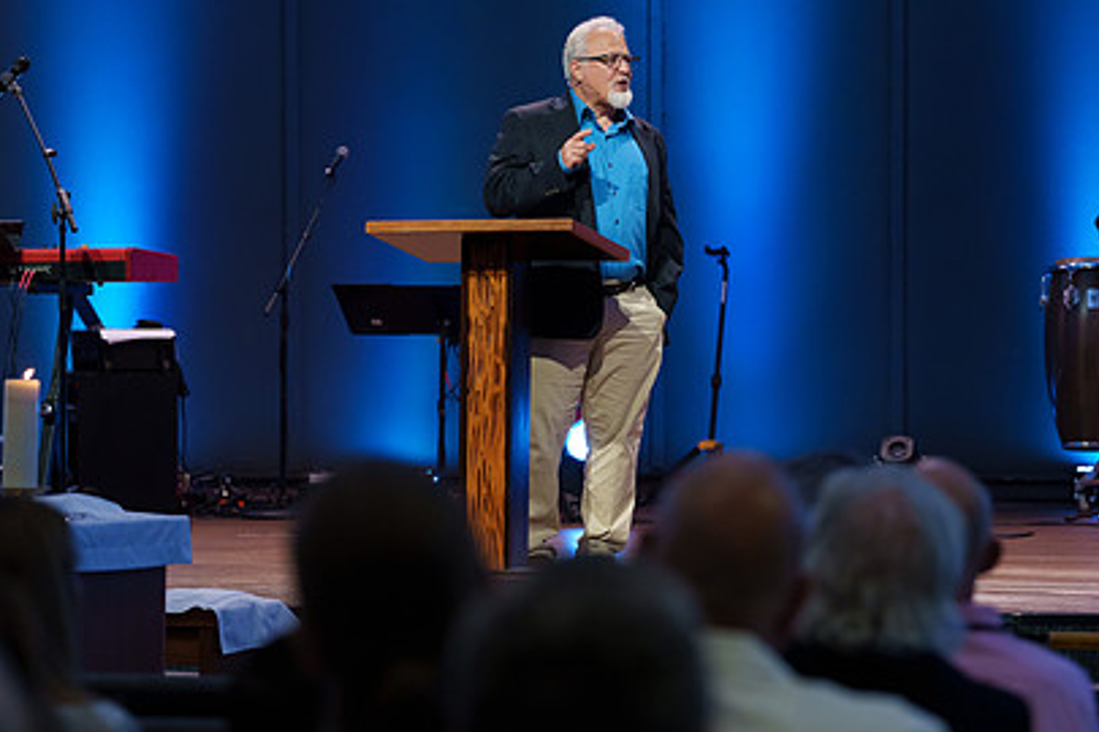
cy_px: 408
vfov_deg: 7.6
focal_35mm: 180
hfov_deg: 11.4
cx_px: 502
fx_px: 5495
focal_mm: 118
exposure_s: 1/200
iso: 1600
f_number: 3.5
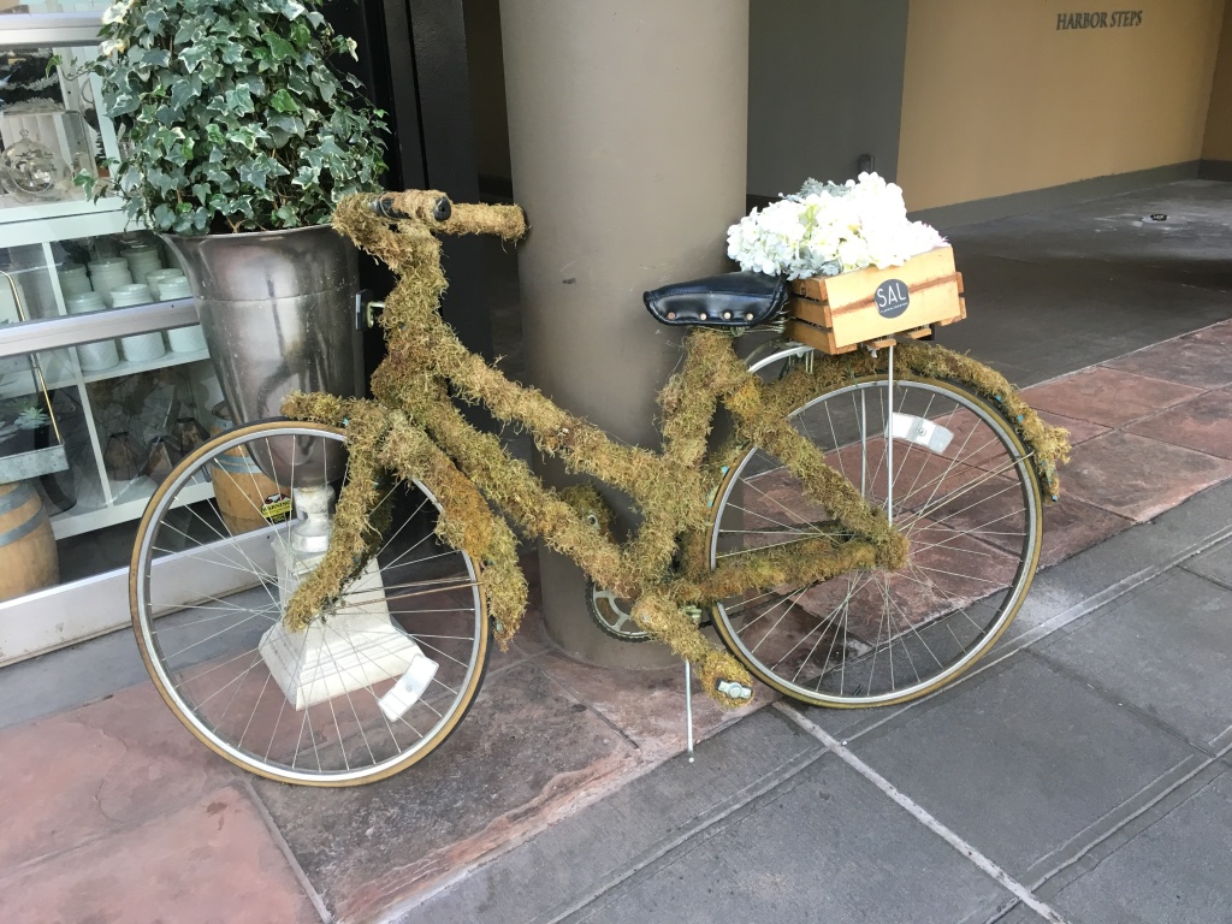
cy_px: 462
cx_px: 616
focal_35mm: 29
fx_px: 1032
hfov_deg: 61.7
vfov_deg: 48.2
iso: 40
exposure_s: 1/30
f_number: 2.2
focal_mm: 4.15
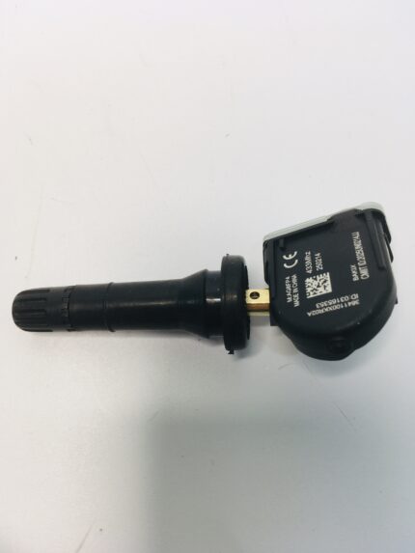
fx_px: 463
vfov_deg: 61.6
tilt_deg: -81.9
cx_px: 208
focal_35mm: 29
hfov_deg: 48.2
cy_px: 276
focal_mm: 4.15
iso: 32
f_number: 2.2
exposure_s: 1/50
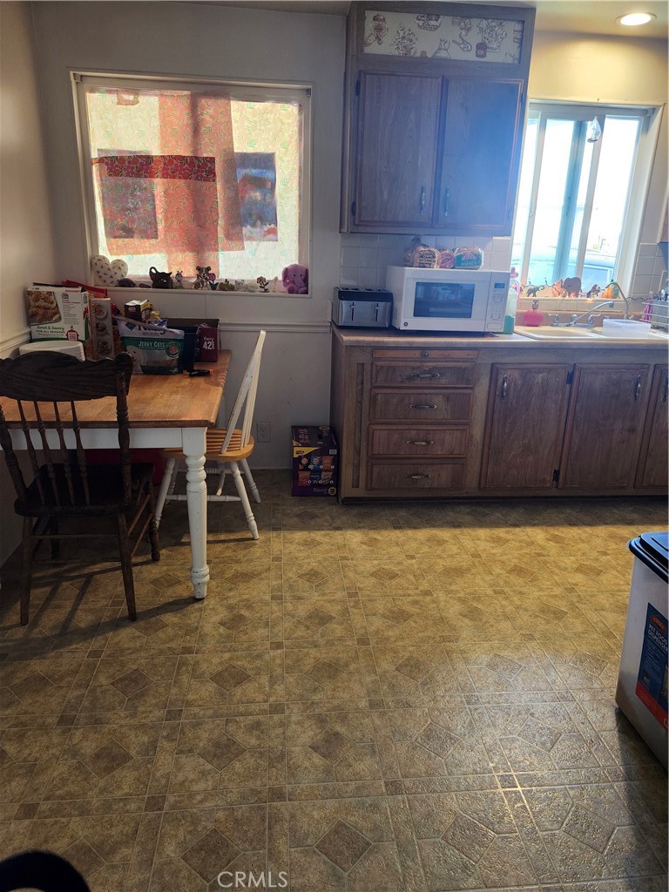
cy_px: 446
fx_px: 593
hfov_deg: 58.9
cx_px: 334
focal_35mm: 23
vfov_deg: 73.9
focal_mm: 5.54
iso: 800
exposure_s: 1/120
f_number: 1.8
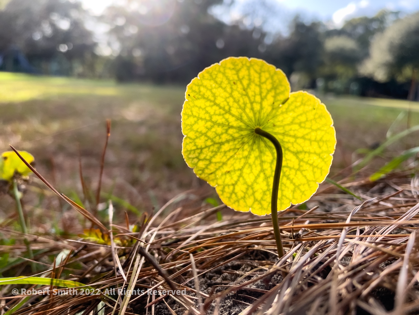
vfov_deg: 53.1
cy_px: 158
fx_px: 315
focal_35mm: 26
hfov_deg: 67.3
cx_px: 210
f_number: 1.6
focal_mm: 5.1
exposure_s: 1/700
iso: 32
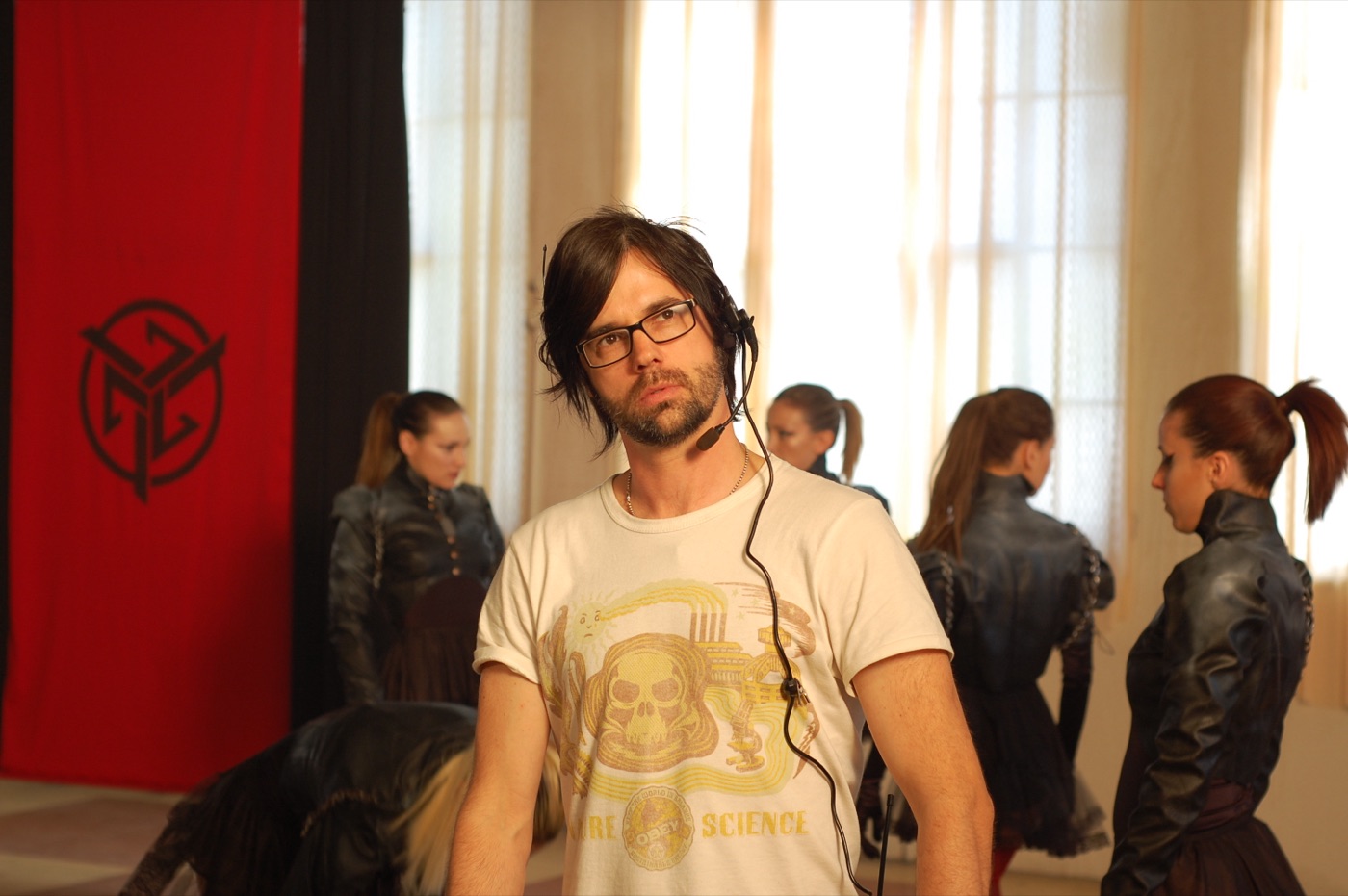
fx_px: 2806
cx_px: 674
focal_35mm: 75
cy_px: 448
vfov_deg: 18.2
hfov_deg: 27.0
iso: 200
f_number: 4
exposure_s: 1/100
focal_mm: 50
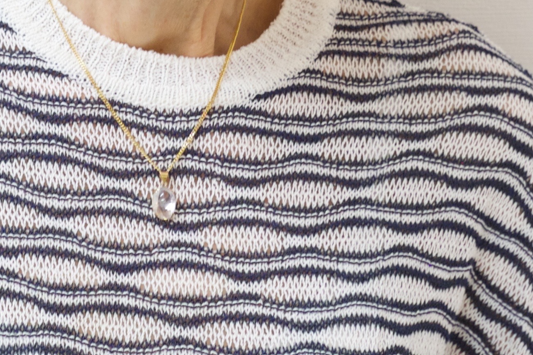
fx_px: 2946
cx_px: 92
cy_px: -152
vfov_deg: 6.8
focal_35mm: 199
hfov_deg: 10.3
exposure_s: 1/50
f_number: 4
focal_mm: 35
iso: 800
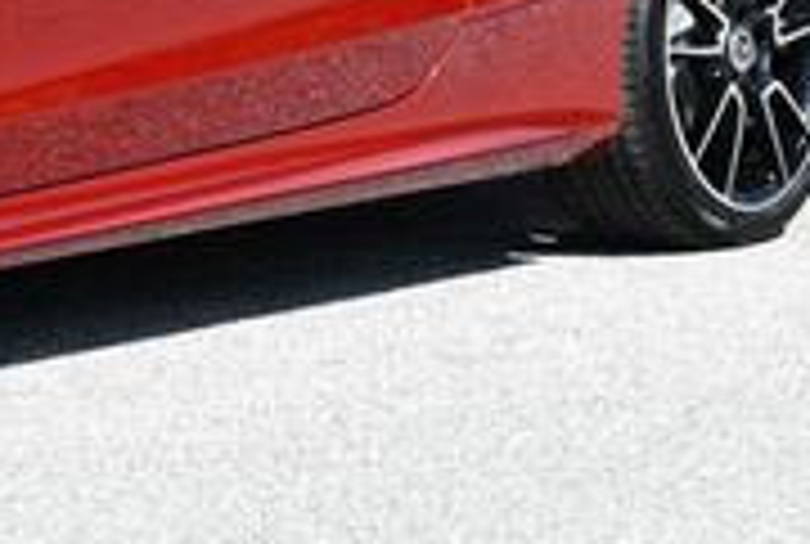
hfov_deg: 9.7
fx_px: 4647
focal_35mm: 206
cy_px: -292
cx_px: -410
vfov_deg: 6.6
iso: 110
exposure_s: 1/250
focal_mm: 29
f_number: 8
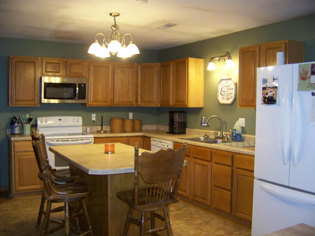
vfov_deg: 39.7
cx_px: 158
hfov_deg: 51.4
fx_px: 328
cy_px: 118
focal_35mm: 36
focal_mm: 5.85
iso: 200
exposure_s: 1/30
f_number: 2.8
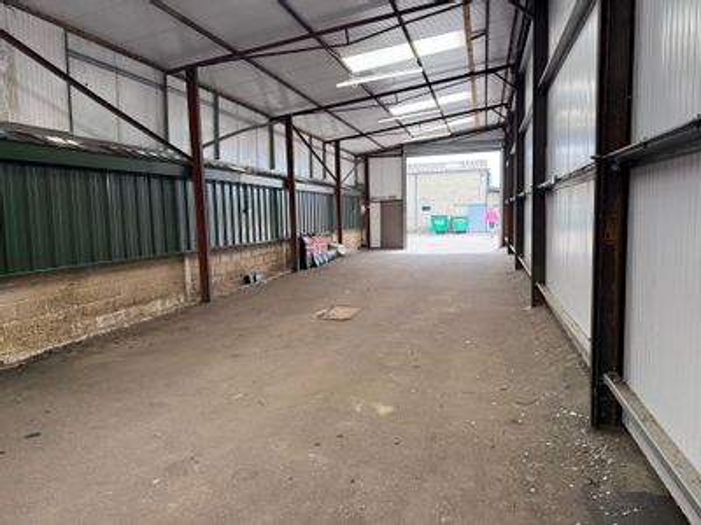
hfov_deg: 71.6
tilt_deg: -4.7
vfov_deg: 56.8
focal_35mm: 24
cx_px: 350
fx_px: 486
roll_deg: +0.7
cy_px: 262
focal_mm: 6.76
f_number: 1.78
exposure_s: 1/166
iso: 80
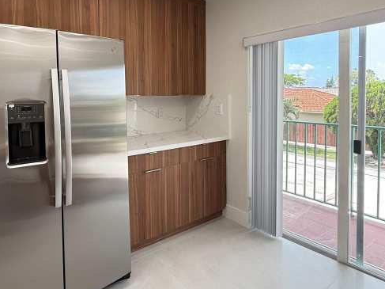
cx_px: 125
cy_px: 102
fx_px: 256
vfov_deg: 57.9
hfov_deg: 71.5
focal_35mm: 23
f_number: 2.2
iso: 125
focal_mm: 2.22
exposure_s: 1/99
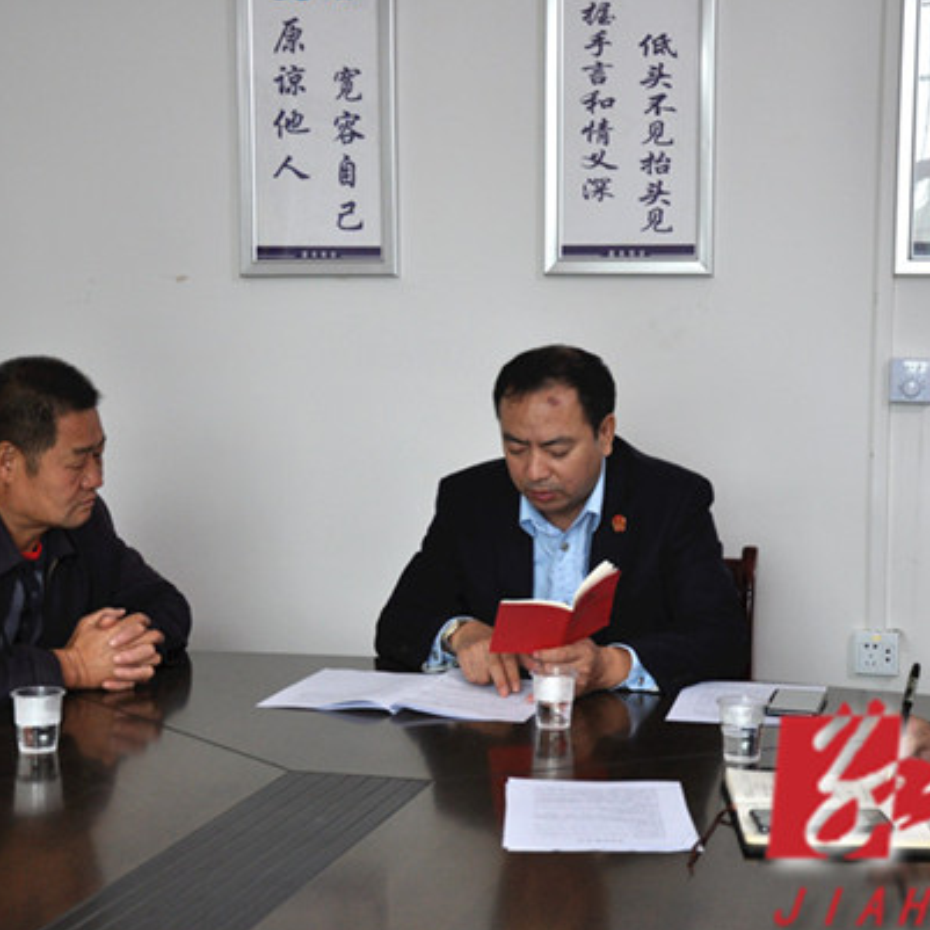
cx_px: 547
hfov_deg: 26.4
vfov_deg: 26.5
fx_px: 1976
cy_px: 468
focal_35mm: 65
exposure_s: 1/50
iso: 640
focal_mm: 32
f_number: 4.2
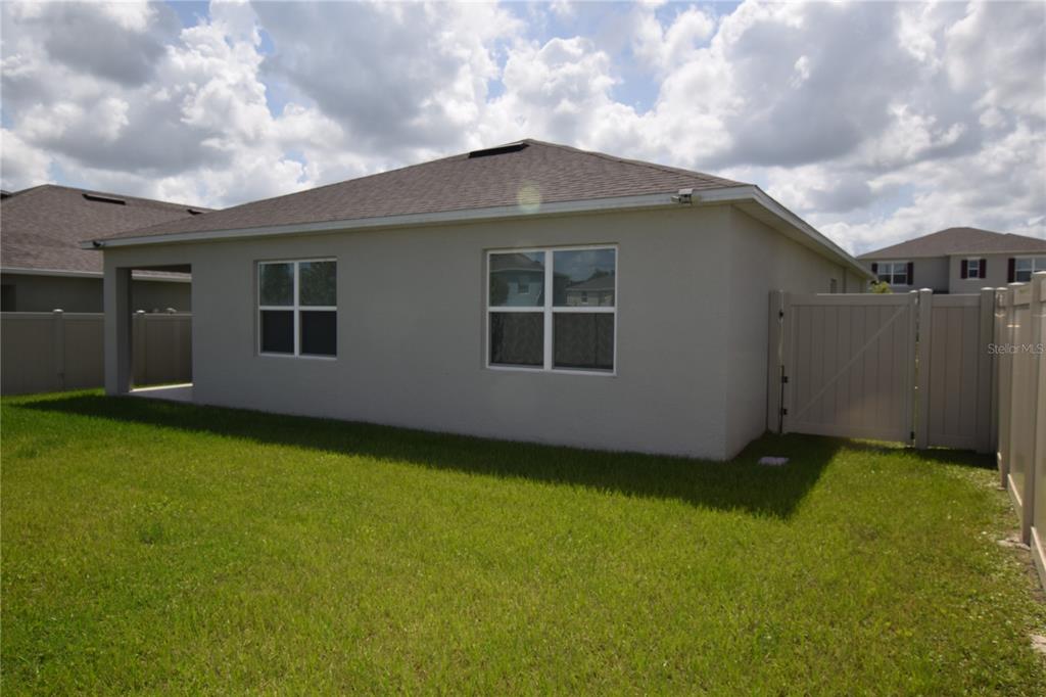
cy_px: 348
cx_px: 523
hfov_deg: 73.8
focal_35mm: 24
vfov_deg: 53.1
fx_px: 697
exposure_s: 1/200
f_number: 13
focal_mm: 16
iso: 100
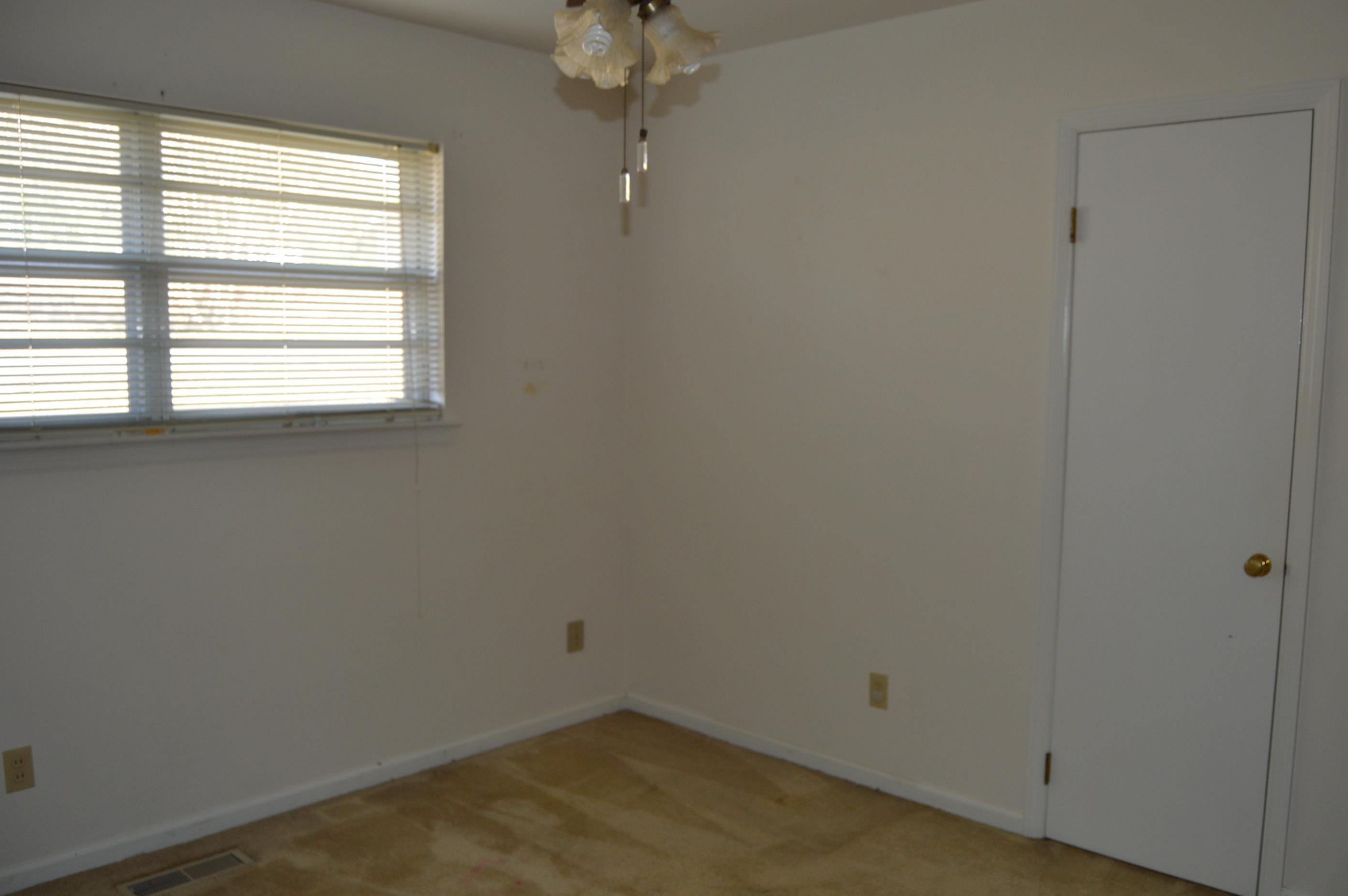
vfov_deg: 44.9
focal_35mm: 29
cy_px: 465
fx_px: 1085
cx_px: 702
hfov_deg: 63.7
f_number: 3.5
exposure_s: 1/60
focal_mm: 18
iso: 400
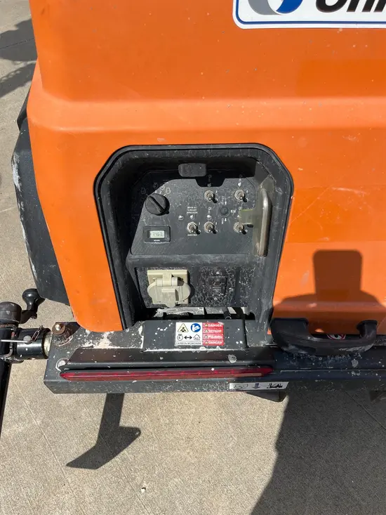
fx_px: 386
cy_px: 258
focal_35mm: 26
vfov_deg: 67.3
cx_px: 193
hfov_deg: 53.1
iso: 50
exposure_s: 1/4854
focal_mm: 5.1
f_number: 1.6
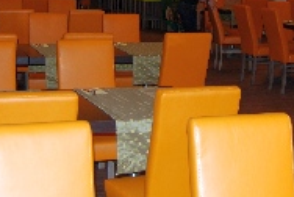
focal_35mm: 88
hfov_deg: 23.0
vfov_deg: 15.3
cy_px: 1
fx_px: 720
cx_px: 197
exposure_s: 1/60
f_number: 3.8
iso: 200
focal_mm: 22
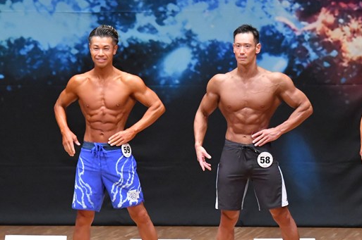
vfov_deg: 4.0
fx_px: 3416
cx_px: 239
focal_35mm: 340
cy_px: 164
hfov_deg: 6.1
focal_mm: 150
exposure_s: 1/400
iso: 8000
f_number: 5.6
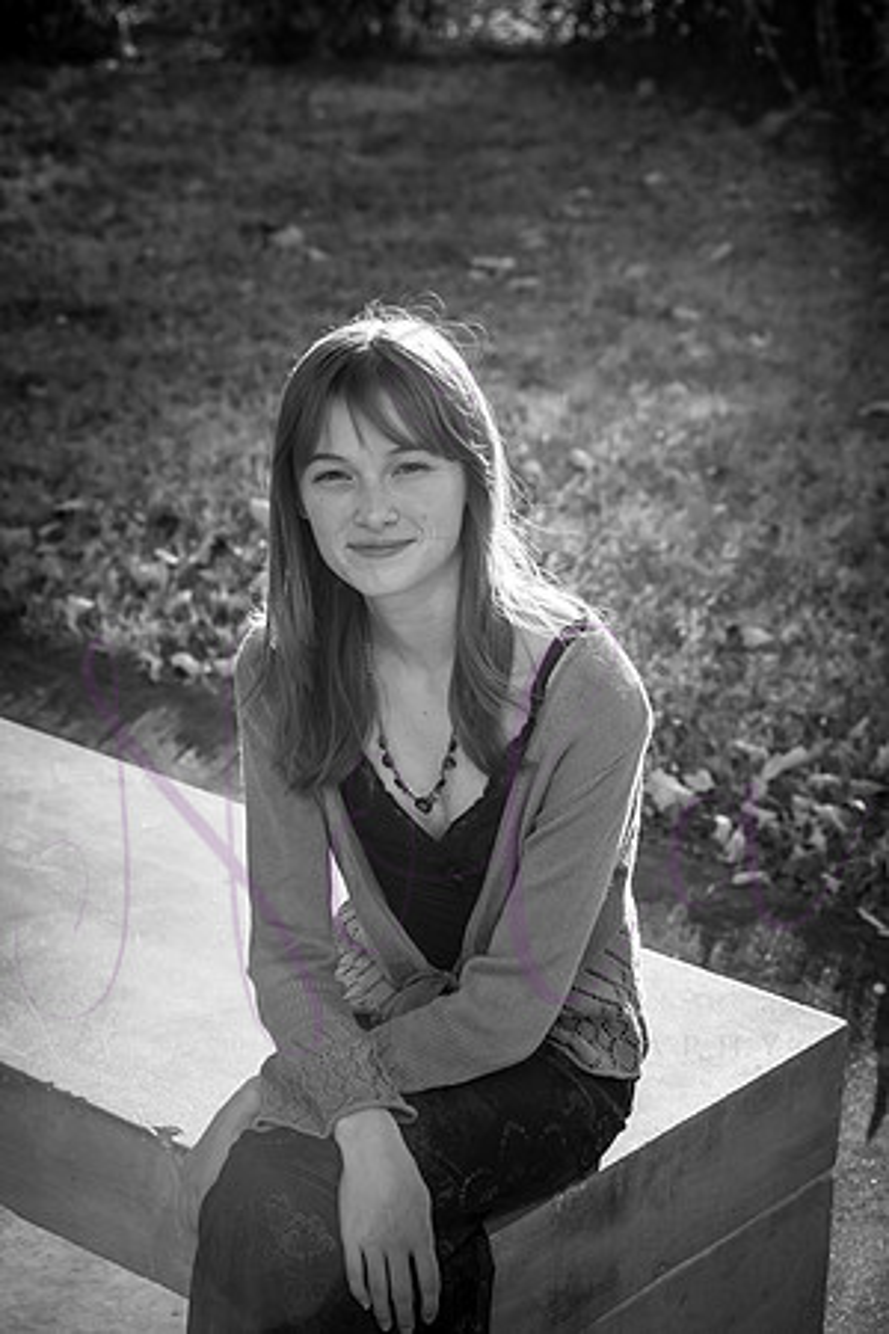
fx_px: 2963
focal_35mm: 80
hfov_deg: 17.1
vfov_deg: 25.4
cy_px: 667
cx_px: 444
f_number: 8
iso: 800
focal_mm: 80
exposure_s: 1/400
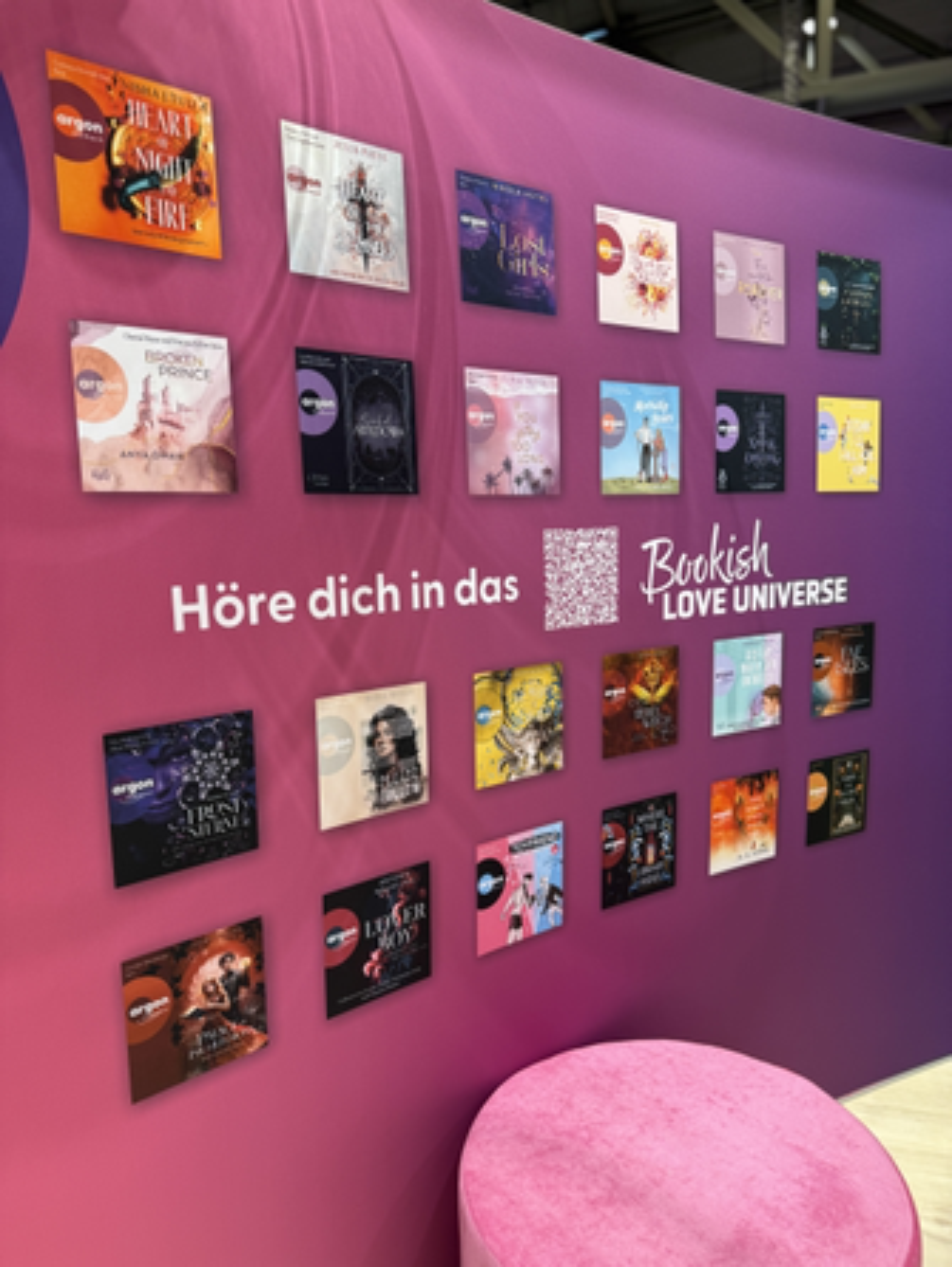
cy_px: 634
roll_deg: +0.8
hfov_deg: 56.9
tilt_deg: -7.4
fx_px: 879
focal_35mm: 24
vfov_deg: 71.6
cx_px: 476
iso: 100
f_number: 1.78
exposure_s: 1/100
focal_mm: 6.76
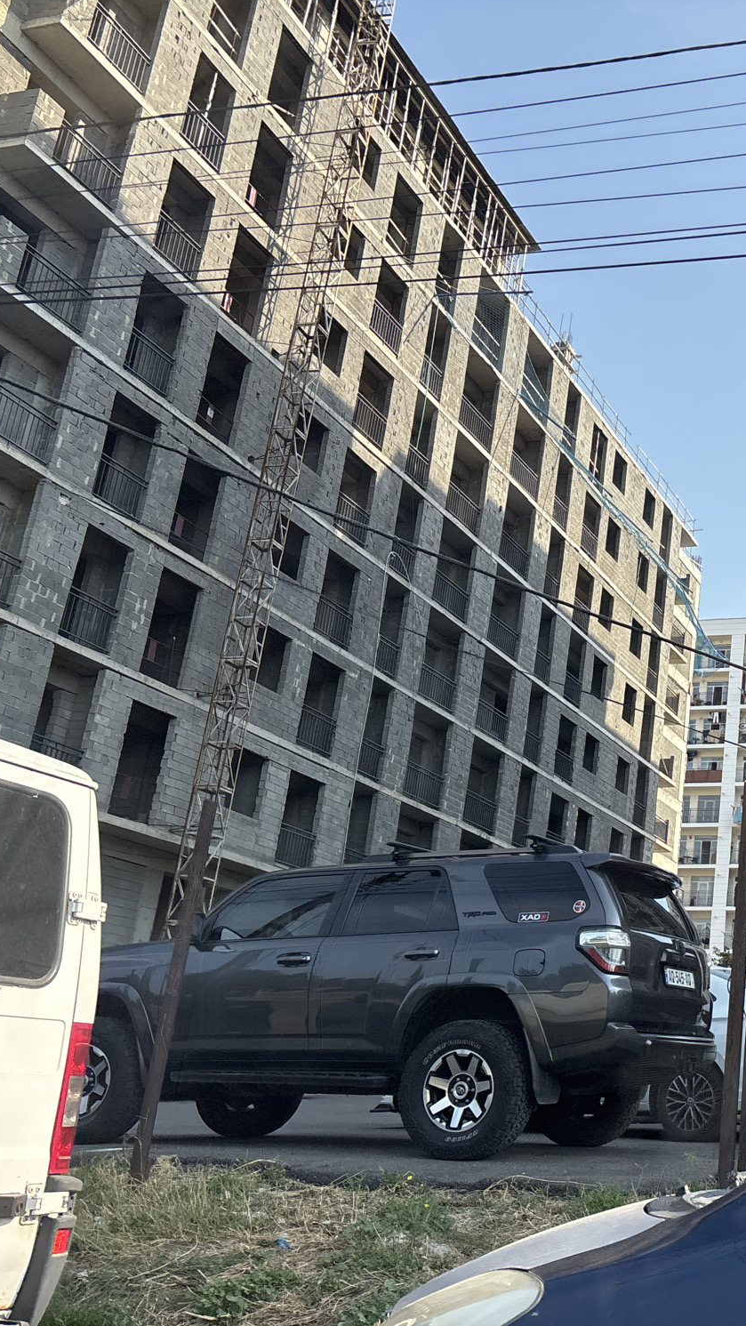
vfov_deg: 52.8
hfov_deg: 28.7
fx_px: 1336
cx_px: 792
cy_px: 662
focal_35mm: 38
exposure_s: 1/1567
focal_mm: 5.96
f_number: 1.6
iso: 50
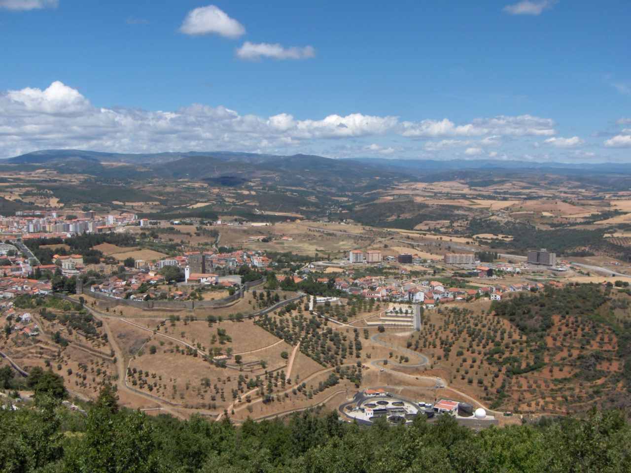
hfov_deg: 47.9
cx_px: 316
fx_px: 711
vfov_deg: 36.8
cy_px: 236
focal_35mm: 39
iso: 100
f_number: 4.8
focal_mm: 8
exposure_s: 1/654
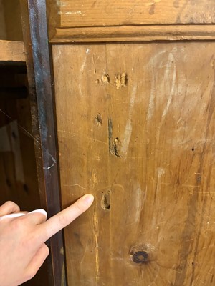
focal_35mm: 26
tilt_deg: -17.7
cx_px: 108
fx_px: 215
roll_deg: -1.0
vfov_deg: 67.3
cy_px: 143
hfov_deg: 53.1
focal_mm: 5.96
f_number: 1.6
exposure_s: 1/33
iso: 500
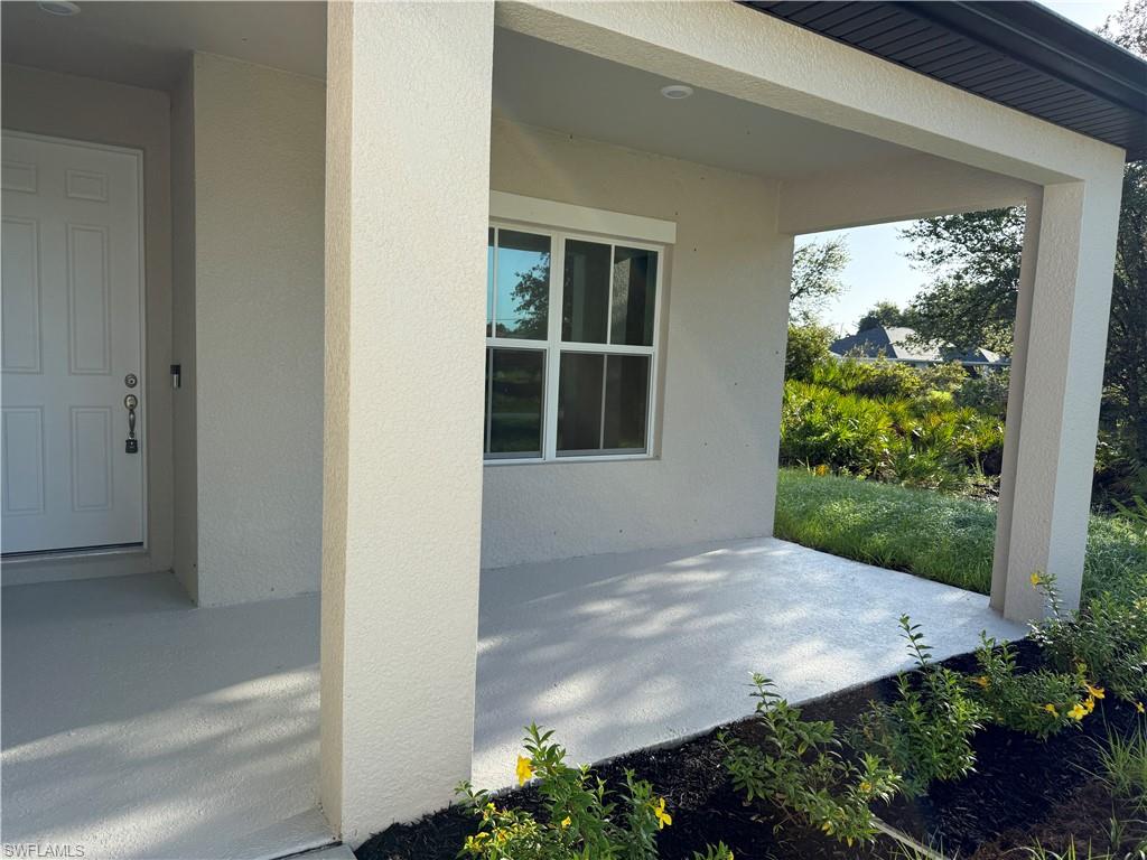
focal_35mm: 24
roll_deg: -1.0
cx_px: 574
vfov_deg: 56.8
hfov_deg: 71.6
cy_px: 430
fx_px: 795
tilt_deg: -6.0
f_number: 1.78
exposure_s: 1/2000
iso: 100
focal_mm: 6.76
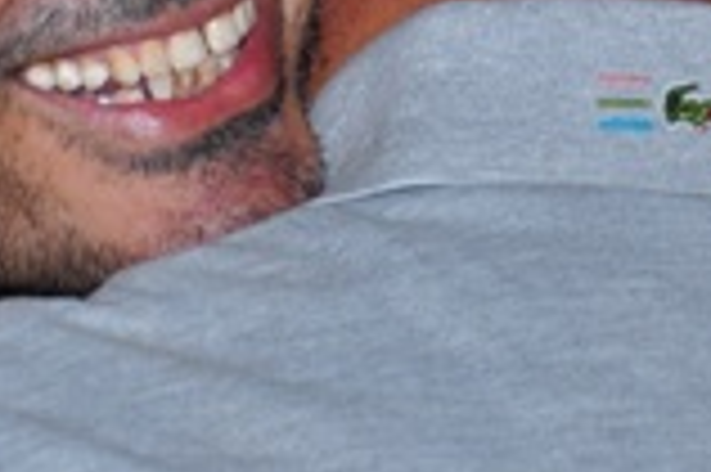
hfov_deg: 6.5
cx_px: 58
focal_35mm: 316
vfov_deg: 4.3
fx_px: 6234
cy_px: -214
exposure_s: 1/200
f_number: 5
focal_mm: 52
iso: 250
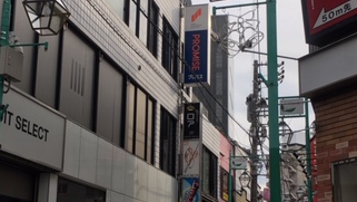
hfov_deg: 33.3
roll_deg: -1.8
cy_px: 123
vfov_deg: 19.1
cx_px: 165
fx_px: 597
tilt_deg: +13.7
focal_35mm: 63
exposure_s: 1/680
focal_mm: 4.15
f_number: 2.2
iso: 25
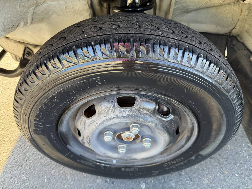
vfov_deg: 56.8
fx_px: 175
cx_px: 126
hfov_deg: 71.6
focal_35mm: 24
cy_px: 94
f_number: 1.78
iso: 200
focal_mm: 6.76
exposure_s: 1/134
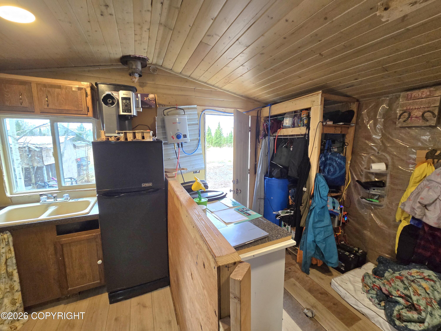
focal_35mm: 13
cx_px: 220
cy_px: 166
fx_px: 166
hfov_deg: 106.2
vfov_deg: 89.9
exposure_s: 1/61.3
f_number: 2.2
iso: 400
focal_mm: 2.2
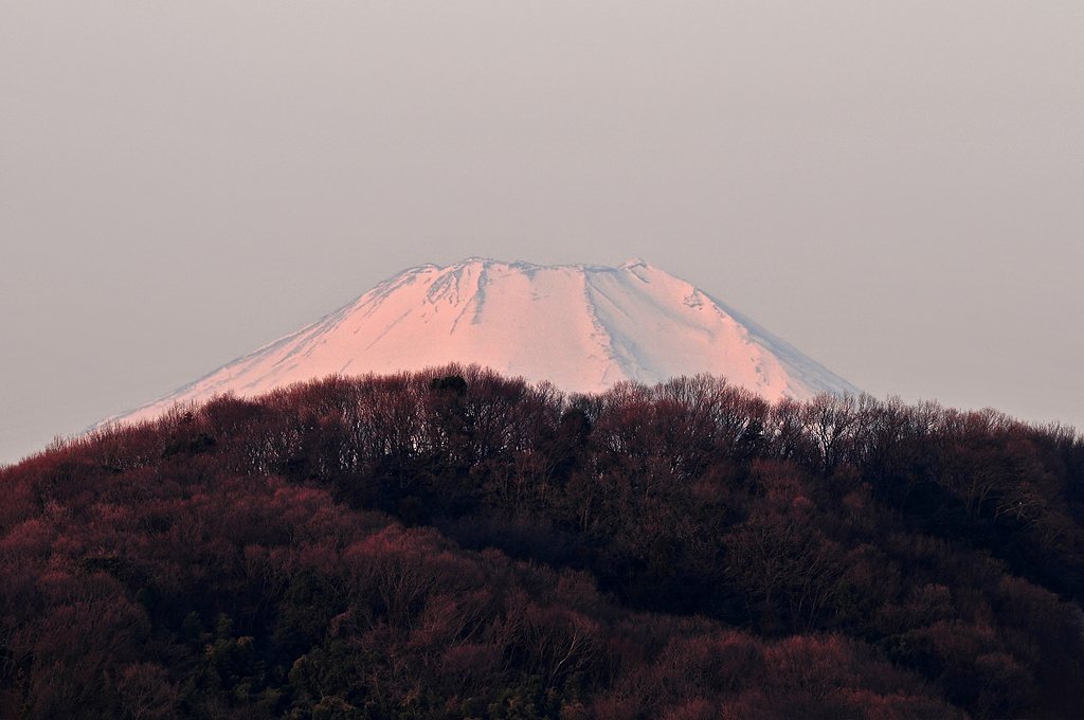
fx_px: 31576
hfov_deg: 2.0
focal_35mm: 1050
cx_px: 542
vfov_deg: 1.3
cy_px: 360
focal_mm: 700
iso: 400
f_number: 8
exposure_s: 1/200
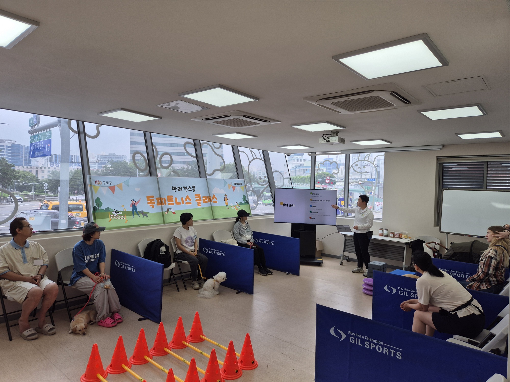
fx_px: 339
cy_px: 191
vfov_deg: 58.9
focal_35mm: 23
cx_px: 255
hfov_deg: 73.9
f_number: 1.8
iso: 25
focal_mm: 5.4
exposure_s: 1/362
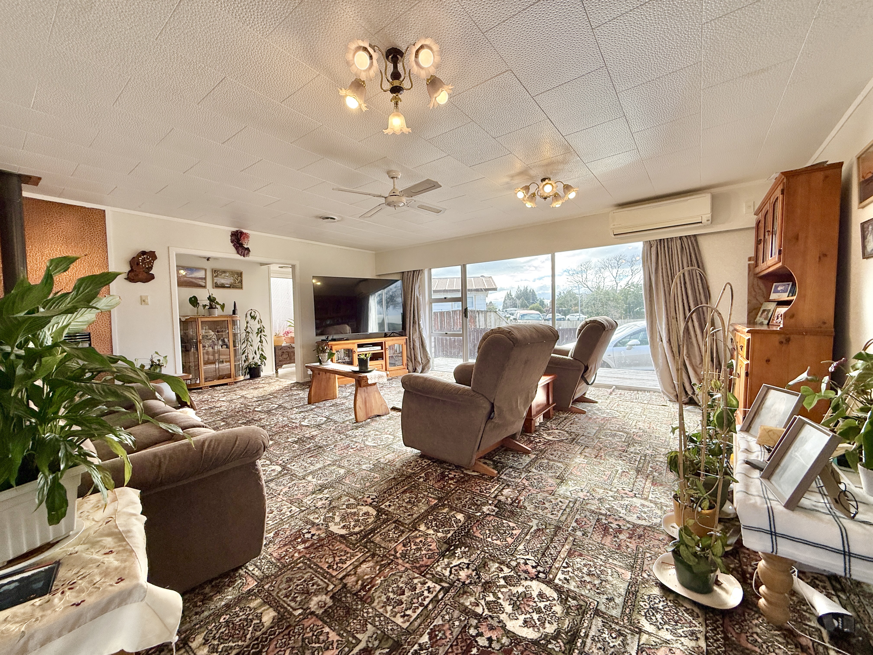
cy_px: 328
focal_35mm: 14
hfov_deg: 102.1
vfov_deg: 85.7
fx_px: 353
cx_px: 436
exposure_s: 1/245
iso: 64
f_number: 2.2
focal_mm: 2.22
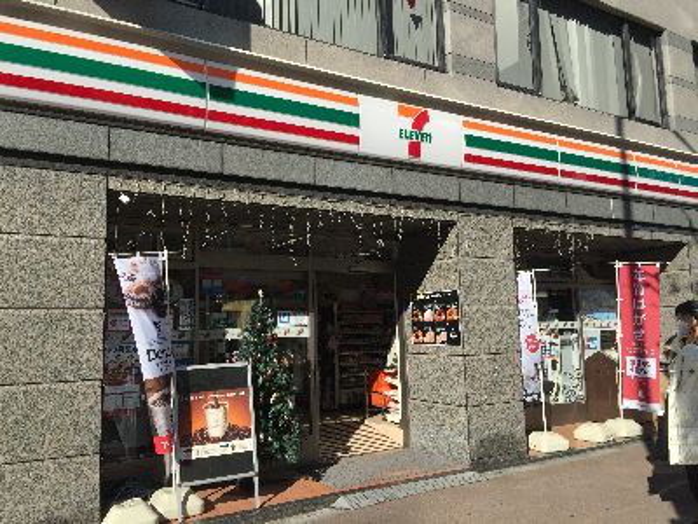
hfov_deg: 61.7
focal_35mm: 29
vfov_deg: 48.2
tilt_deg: +5.3
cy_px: 262
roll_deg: +0.6
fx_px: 585
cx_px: 349
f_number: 2.2
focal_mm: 4.15
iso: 32
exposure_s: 1/2326
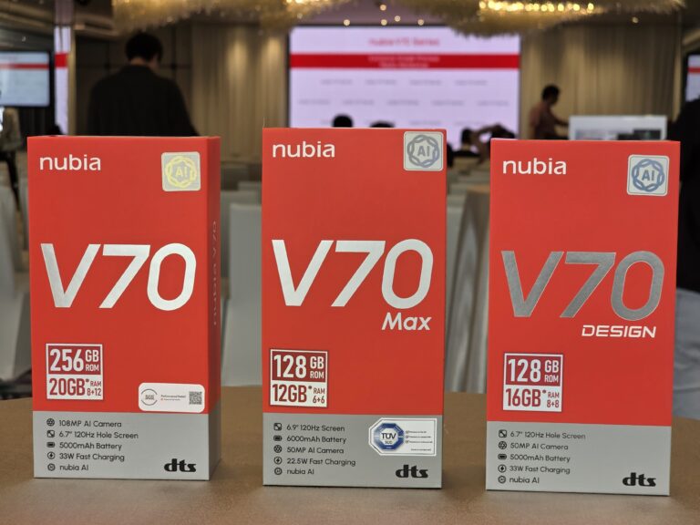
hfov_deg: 28.2
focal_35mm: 69
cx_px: 350
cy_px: 262
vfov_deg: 21.3
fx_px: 1395
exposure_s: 1/152
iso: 50
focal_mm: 7.9
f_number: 2.4
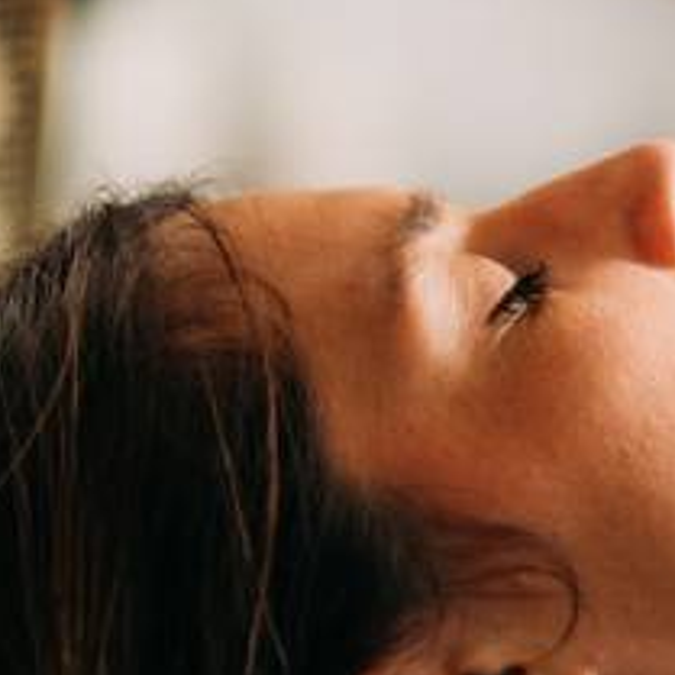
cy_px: 11
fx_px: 7633
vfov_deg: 5.1
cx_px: 979
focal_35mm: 346
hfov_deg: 5.0
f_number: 2
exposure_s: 1/200
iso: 64
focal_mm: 85
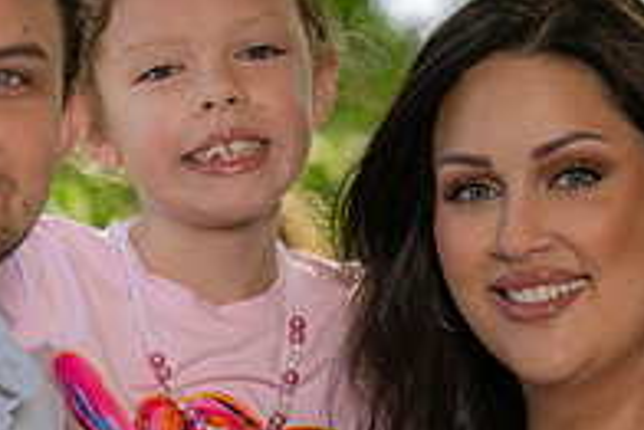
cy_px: 415
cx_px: 30
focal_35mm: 287
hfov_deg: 7.1
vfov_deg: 4.8
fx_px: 5138
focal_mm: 97
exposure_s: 1/160
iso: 100
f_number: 4.5
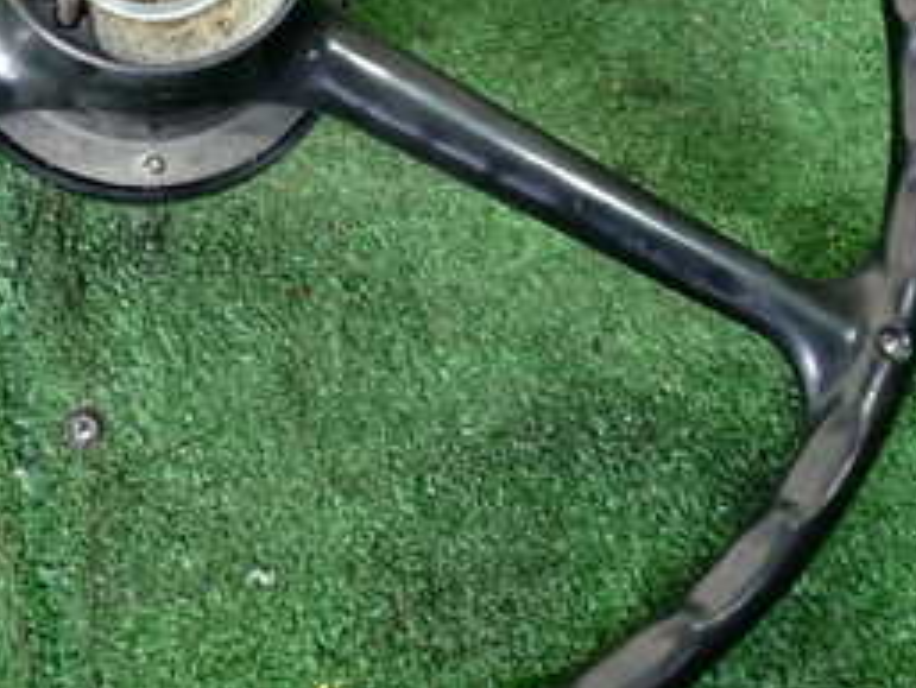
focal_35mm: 70
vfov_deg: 20.7
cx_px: 128
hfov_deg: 27.0
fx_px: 1853
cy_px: 111
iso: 400
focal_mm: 5.4
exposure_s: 1/30
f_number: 2.3
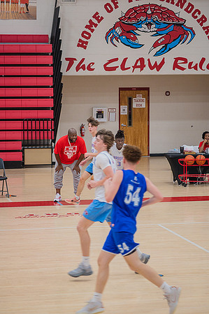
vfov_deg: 18.3
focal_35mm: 112
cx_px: 104
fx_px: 978
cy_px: 157
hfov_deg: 12.2
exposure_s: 1/250
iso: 1000
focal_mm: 112
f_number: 4.8
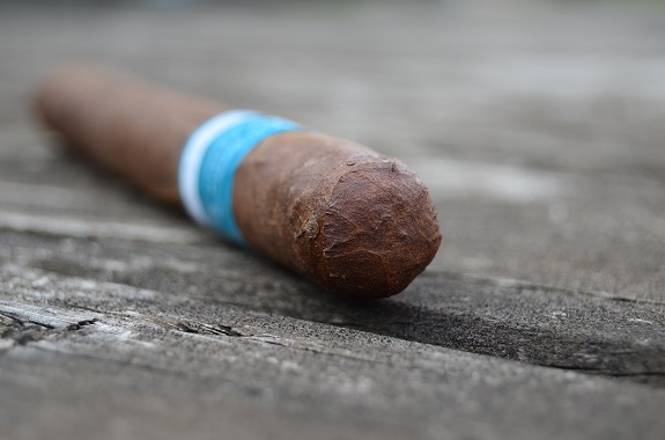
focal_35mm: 82
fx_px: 1520
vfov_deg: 16.5
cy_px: 220
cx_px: 332
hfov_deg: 24.7
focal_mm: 55
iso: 160
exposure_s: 1/125
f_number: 5.6
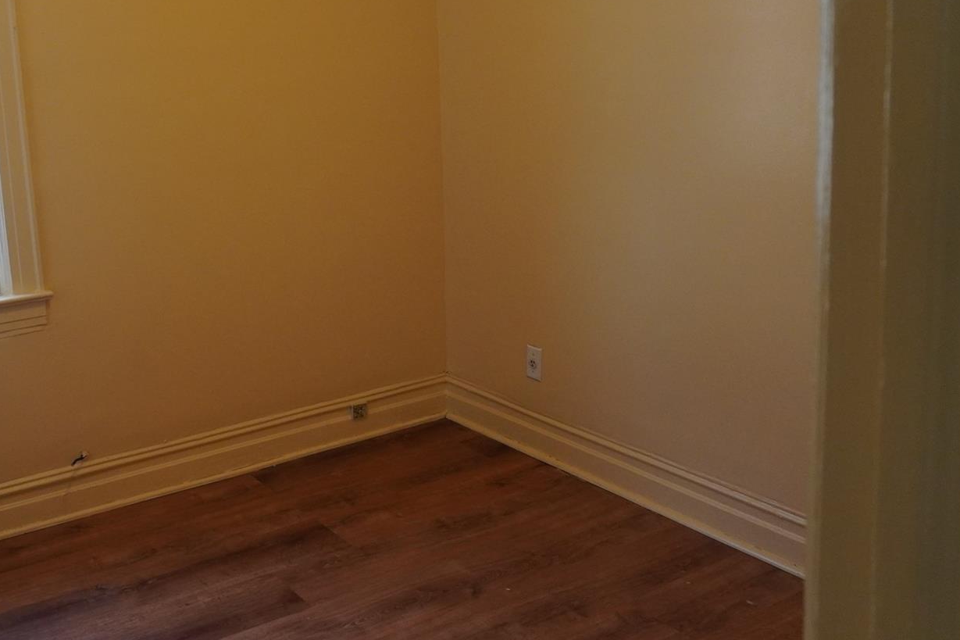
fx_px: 1066
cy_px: 223
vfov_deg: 33.2
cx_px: 234
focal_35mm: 40
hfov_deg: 46.6
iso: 1250
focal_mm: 16
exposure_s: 1/160
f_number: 4
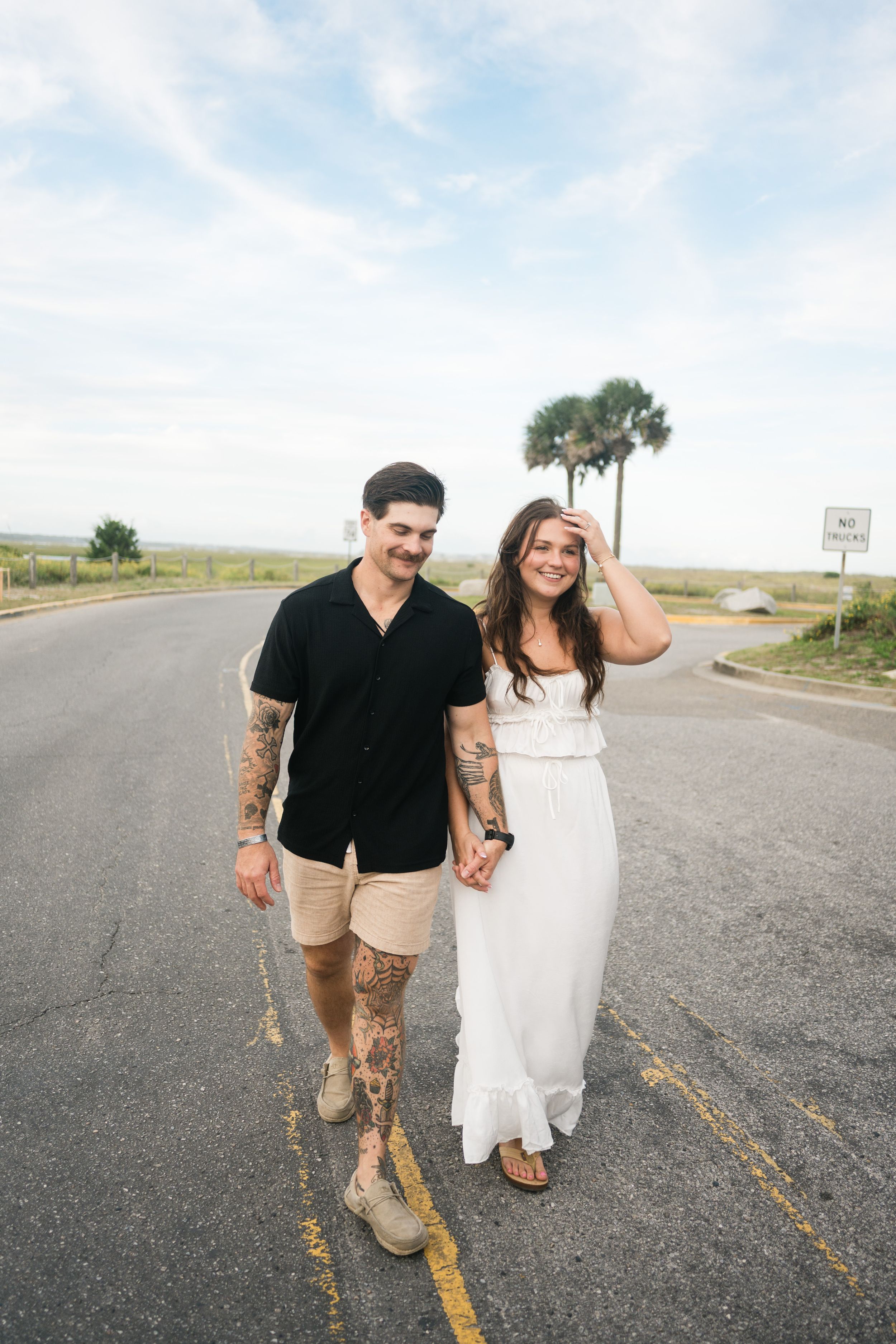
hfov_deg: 46.4
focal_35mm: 28
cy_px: 672
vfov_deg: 65.5
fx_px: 1045
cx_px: 448
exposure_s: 1/1000
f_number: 2.8
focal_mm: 28
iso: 160
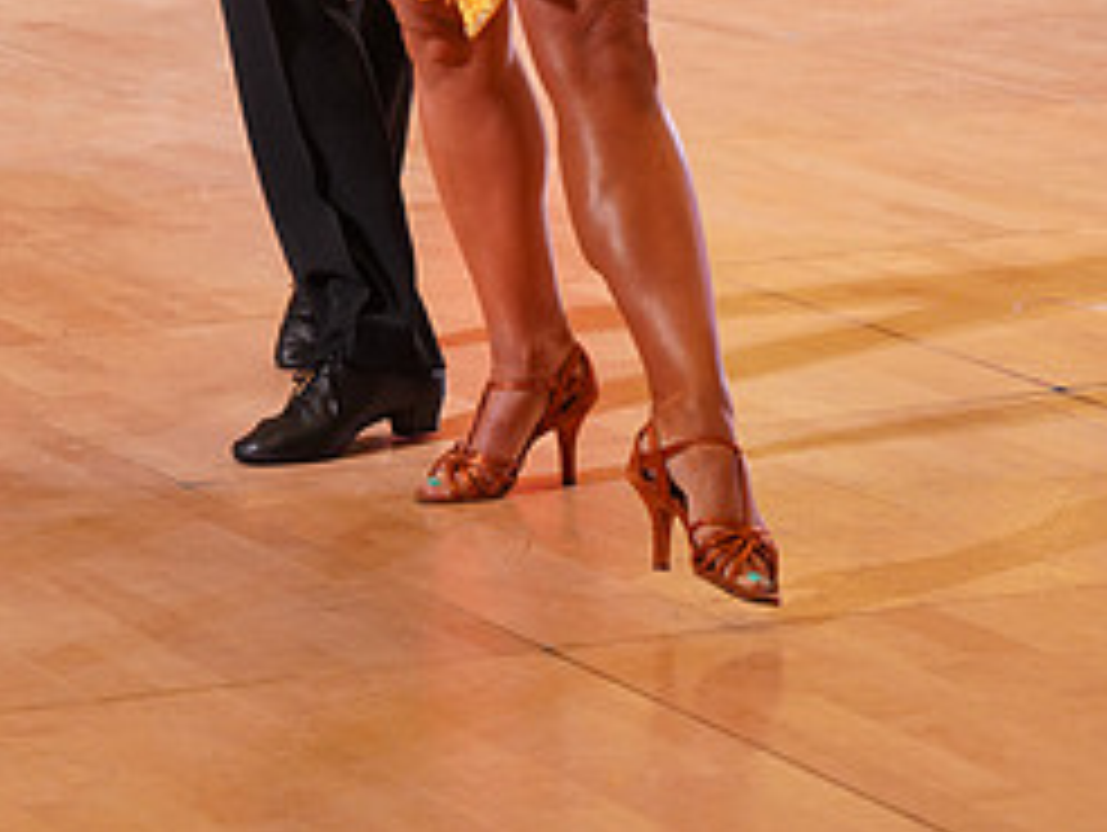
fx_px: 7619
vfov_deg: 6.2
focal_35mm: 238
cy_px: -463
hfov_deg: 8.3
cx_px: 290
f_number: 4.5
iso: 1600
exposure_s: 1/160
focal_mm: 105
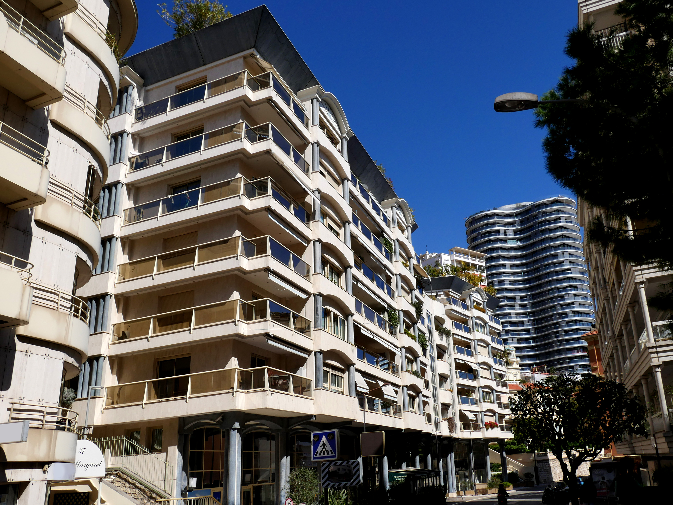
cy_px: 252
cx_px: 336
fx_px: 467
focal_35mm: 24
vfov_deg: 56.8
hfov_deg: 71.6
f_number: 9
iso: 200
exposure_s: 1/800
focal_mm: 12
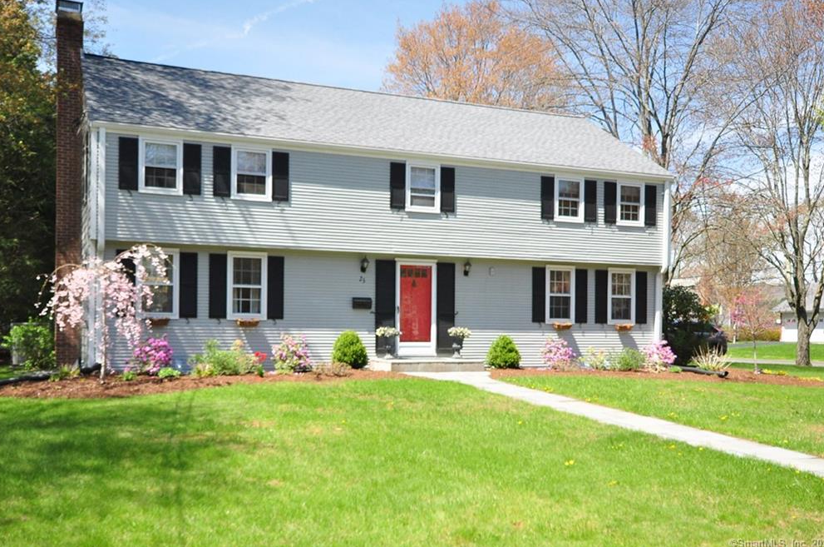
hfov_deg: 60.4
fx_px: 708
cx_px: 412
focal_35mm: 31
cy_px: 268
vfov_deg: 42.2
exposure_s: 1/800
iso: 640
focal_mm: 20
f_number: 7.1
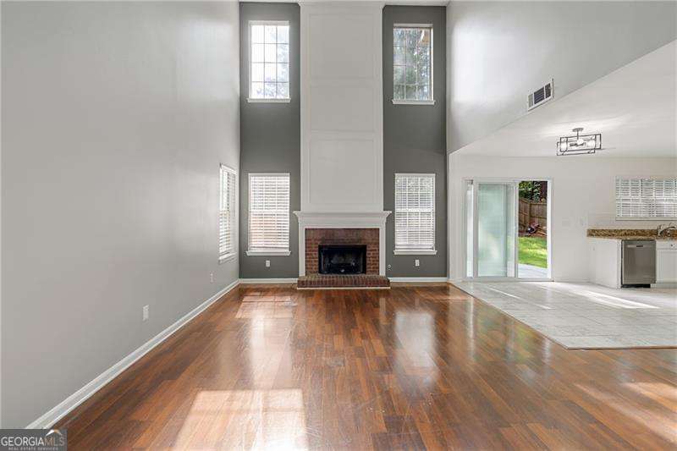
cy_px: 226
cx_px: 338
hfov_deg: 96.7
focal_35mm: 16
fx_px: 301
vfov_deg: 73.7
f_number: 8
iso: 400
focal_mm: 16
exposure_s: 1/20
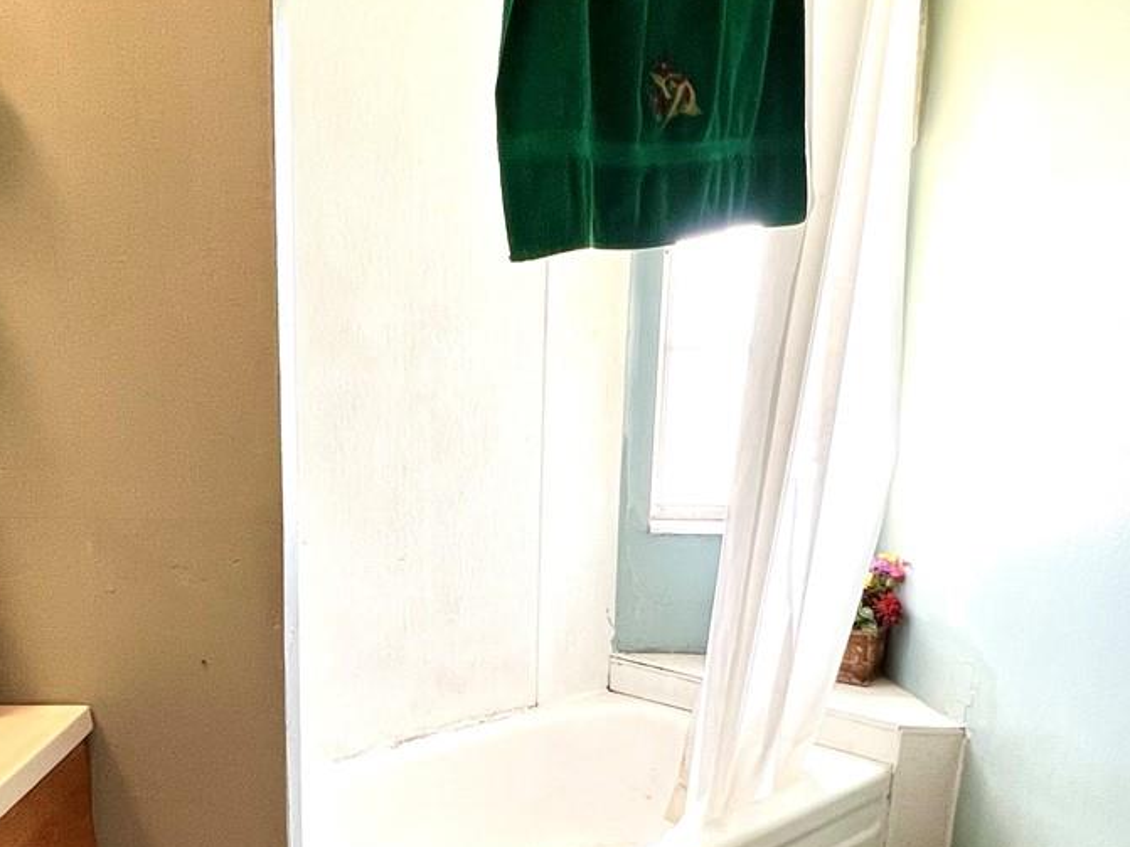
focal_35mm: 31
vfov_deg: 43.9
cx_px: 458
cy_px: 640
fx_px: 1012
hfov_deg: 57.9
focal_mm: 1.57
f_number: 1.8
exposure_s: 1/120
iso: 200
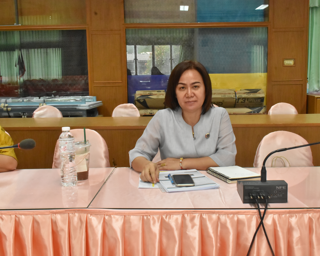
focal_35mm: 41
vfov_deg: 36.5
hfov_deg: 44.7
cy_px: 127
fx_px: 388
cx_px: 182
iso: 3200
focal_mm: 24
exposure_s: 1/30
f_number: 18
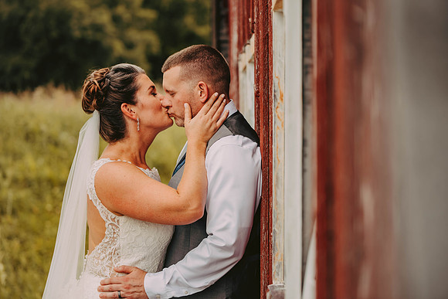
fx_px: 1182
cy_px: 150
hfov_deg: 21.5
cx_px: 224
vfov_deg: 14.4
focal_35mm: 95
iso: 200
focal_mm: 95
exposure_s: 1/500
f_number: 2.8
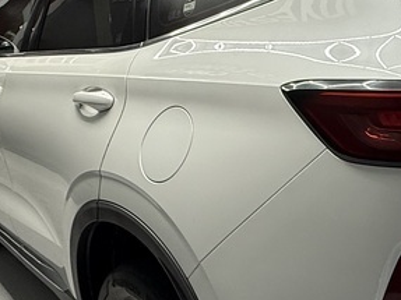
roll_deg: +0.0
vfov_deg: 29.1
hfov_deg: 35.6
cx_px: 370
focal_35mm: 50
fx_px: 579
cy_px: 170
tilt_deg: -14.4
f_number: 2.2
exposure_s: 1/100
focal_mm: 2.22
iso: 160
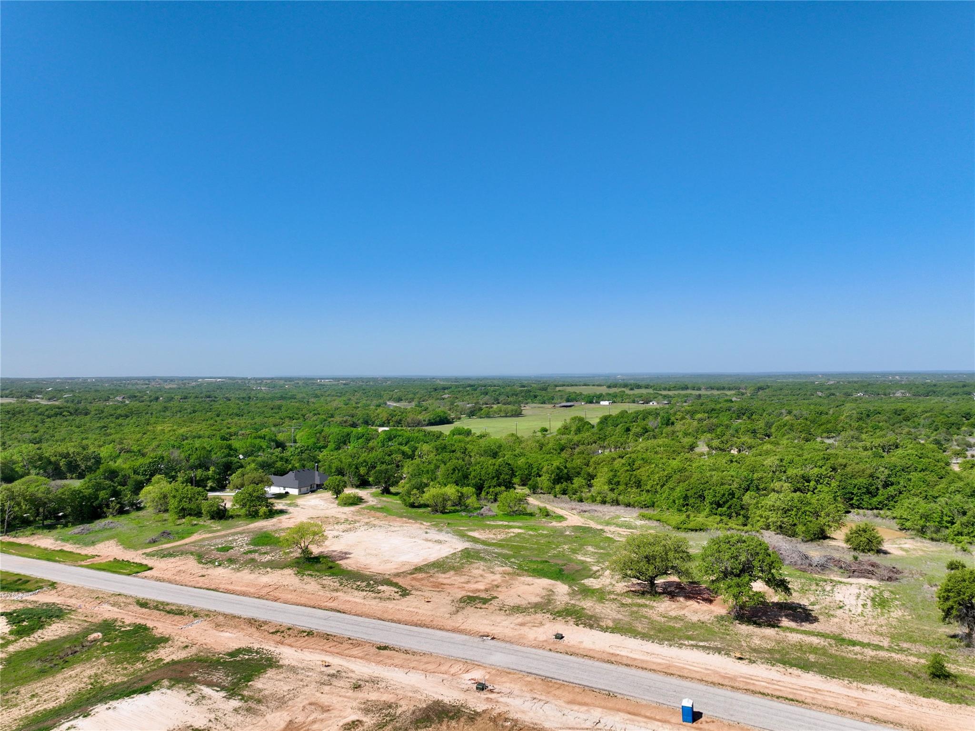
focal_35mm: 24
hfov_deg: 71.6
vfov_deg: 56.8
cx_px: 488
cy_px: 366
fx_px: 676
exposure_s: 1/2000
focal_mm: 12.29
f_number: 2.8
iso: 100
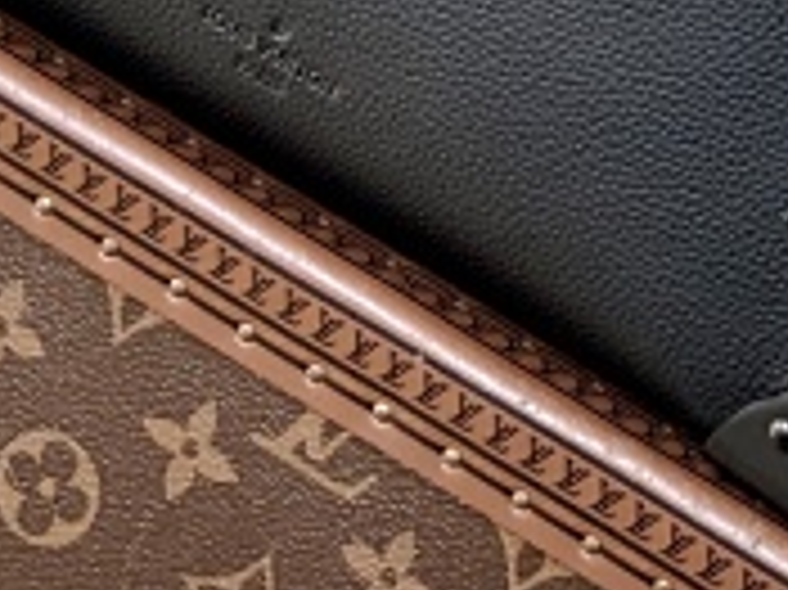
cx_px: 531
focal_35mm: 238
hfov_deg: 8.3
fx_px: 5414
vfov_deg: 6.1
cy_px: -622
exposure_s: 1/122
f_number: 2.4
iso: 20
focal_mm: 6
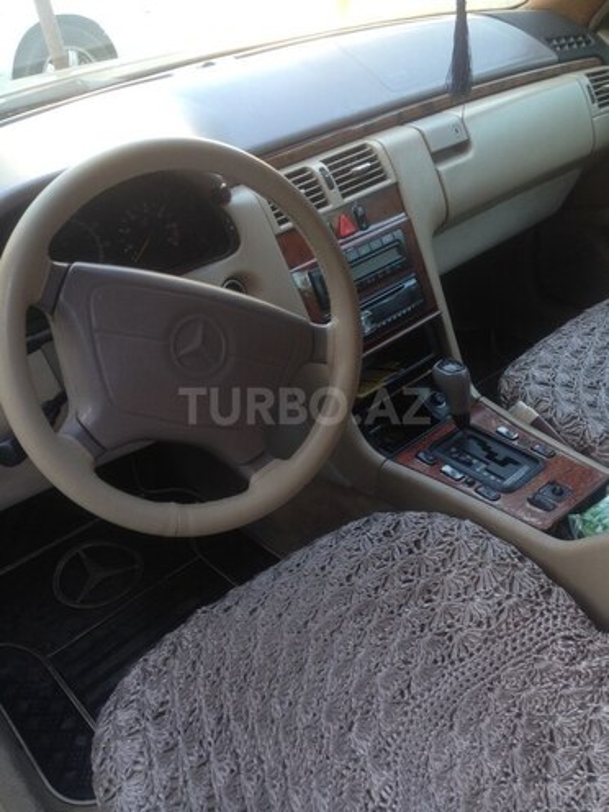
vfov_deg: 55.4
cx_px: 304
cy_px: 406
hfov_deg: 42.9
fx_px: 774
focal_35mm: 33
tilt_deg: -35.8
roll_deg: +6.5
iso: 50
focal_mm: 4.12
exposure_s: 1/24
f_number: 2.4
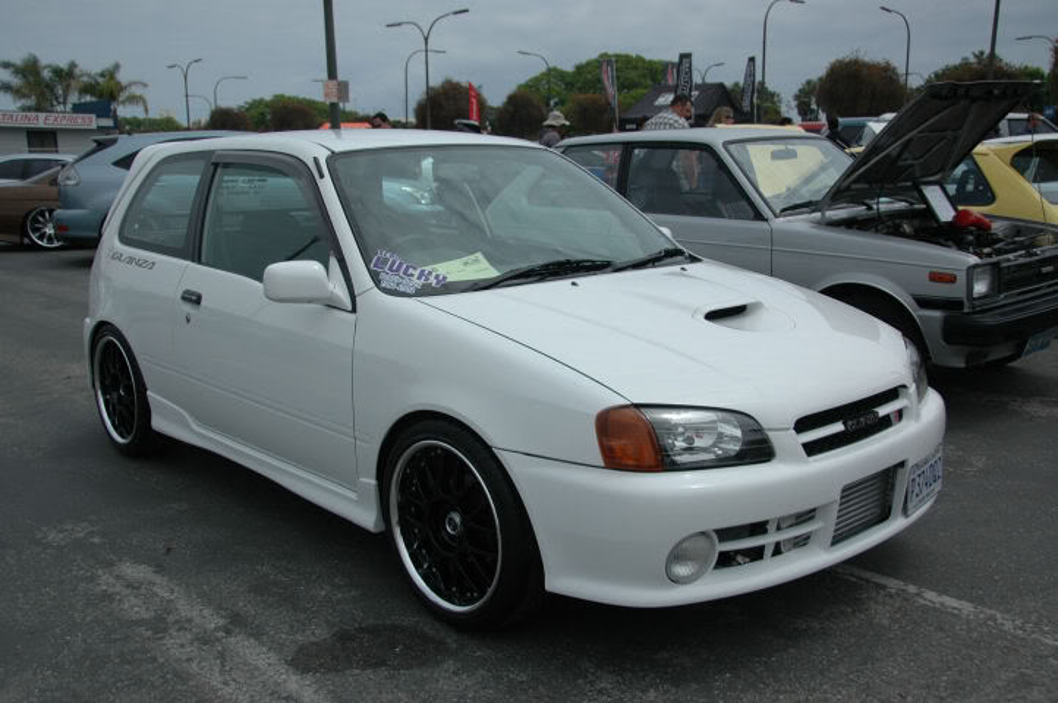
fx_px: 1057
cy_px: 352
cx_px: 529
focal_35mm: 36
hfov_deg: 53.2
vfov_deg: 36.8
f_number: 3.8
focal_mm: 24
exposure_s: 1/4000
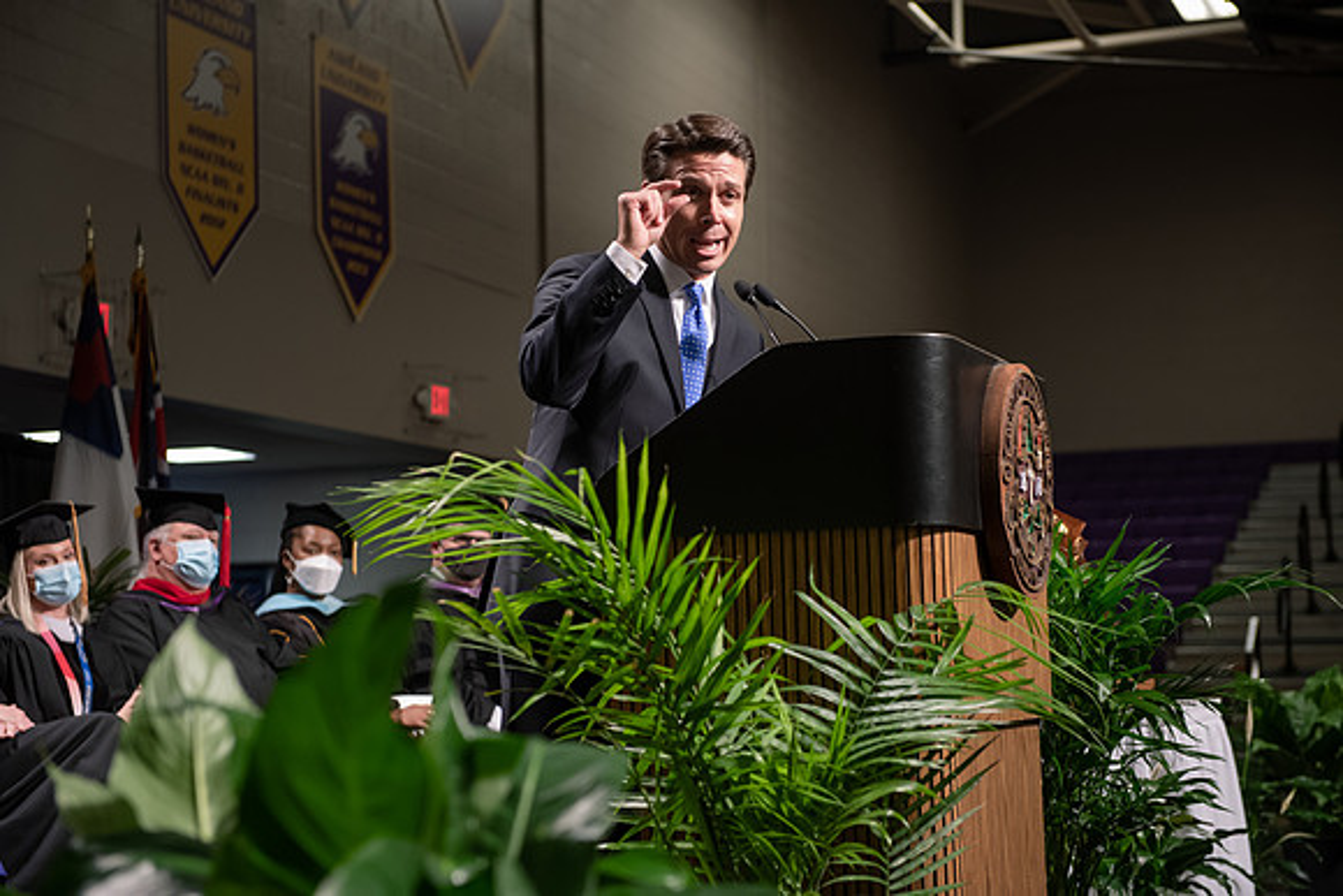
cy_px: 448
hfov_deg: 30.5
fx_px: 2463
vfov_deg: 20.6
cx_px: 672
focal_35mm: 66
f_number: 4
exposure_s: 1/200
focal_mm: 66
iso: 1000
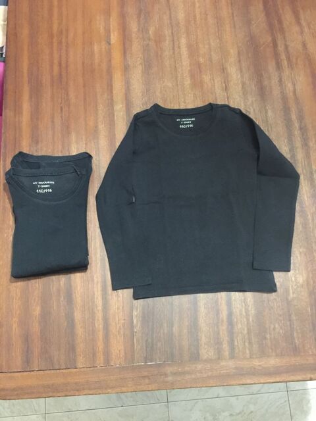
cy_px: 210
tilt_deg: -76.1
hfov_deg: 48.2
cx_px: 158
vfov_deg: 61.7
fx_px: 353
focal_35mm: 29
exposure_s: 1/4
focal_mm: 4.15
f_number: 2.2
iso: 160
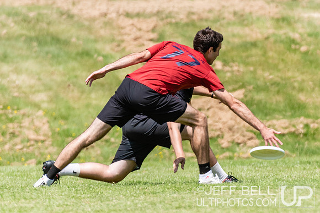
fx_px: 10173
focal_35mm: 1144
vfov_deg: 1.2
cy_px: 74
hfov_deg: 1.8
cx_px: 205
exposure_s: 1/2000
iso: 360
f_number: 4
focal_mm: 400
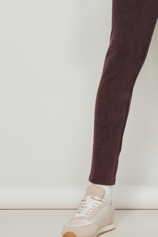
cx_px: 169
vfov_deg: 16.4
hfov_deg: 11.0
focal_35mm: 123
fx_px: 811
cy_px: 9
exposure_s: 1/160
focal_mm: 52
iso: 200
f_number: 8
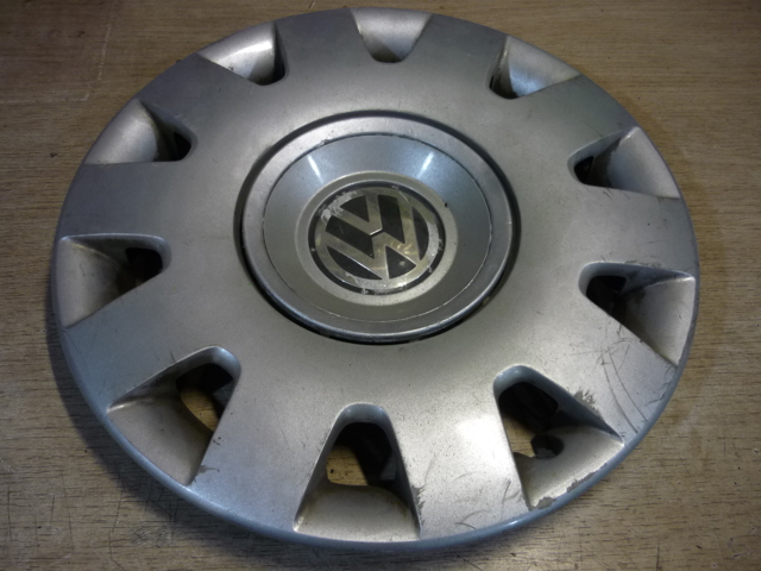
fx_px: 725
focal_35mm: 33
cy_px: 286
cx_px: 380
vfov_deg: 42.9
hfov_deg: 55.4
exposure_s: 1/30
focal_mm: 5.5
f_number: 2.8
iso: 160
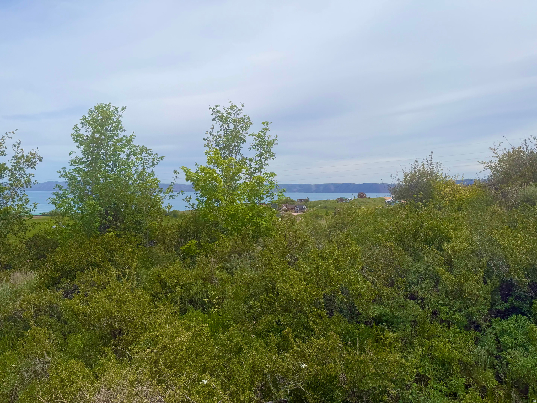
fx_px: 372
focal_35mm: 24
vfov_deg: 56.8
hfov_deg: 71.6
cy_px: 202
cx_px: 268
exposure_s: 1/8130
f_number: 1.78
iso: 80
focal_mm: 6.76
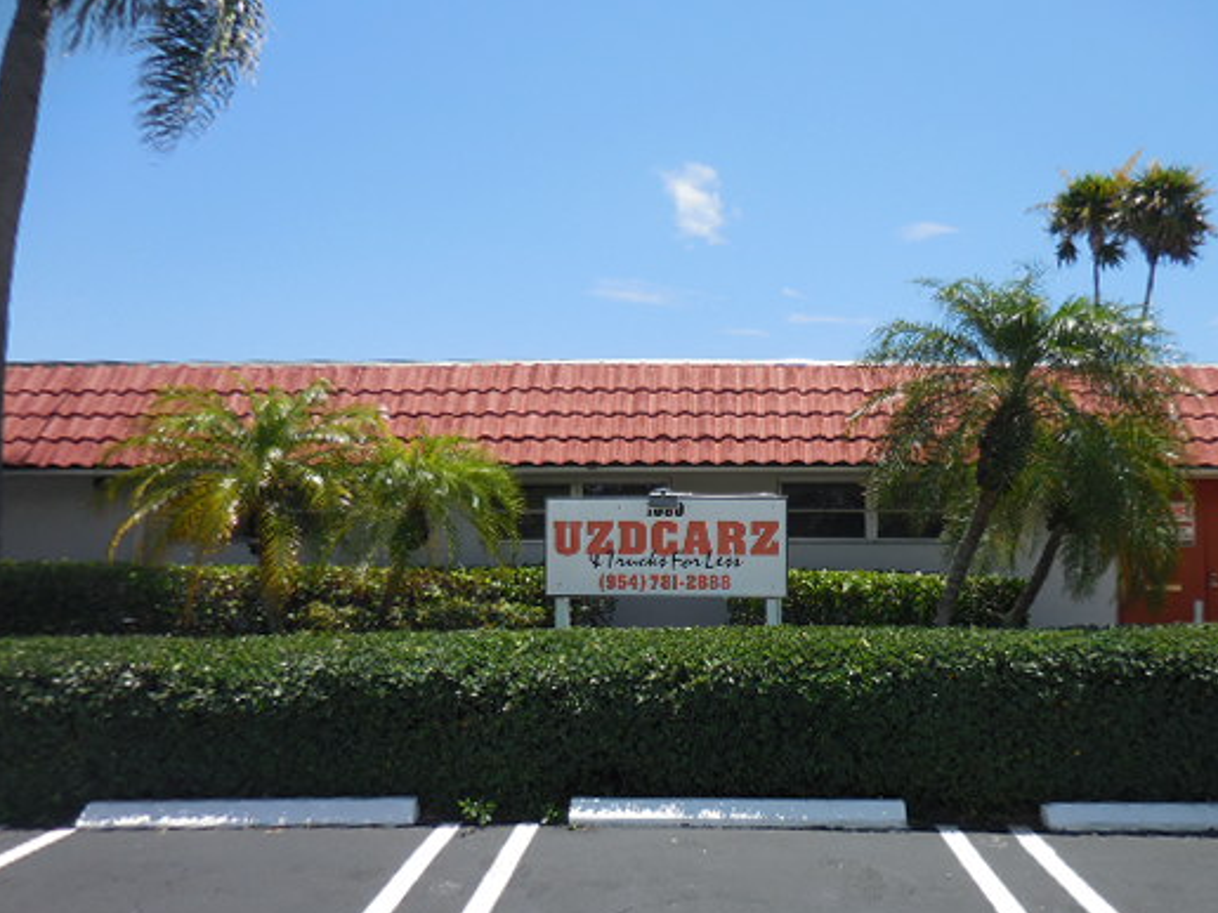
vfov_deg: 45.4
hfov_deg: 58.1
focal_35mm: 31
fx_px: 1091
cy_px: 510
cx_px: 694
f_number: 3.3
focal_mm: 4.5
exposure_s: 1/1600
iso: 125
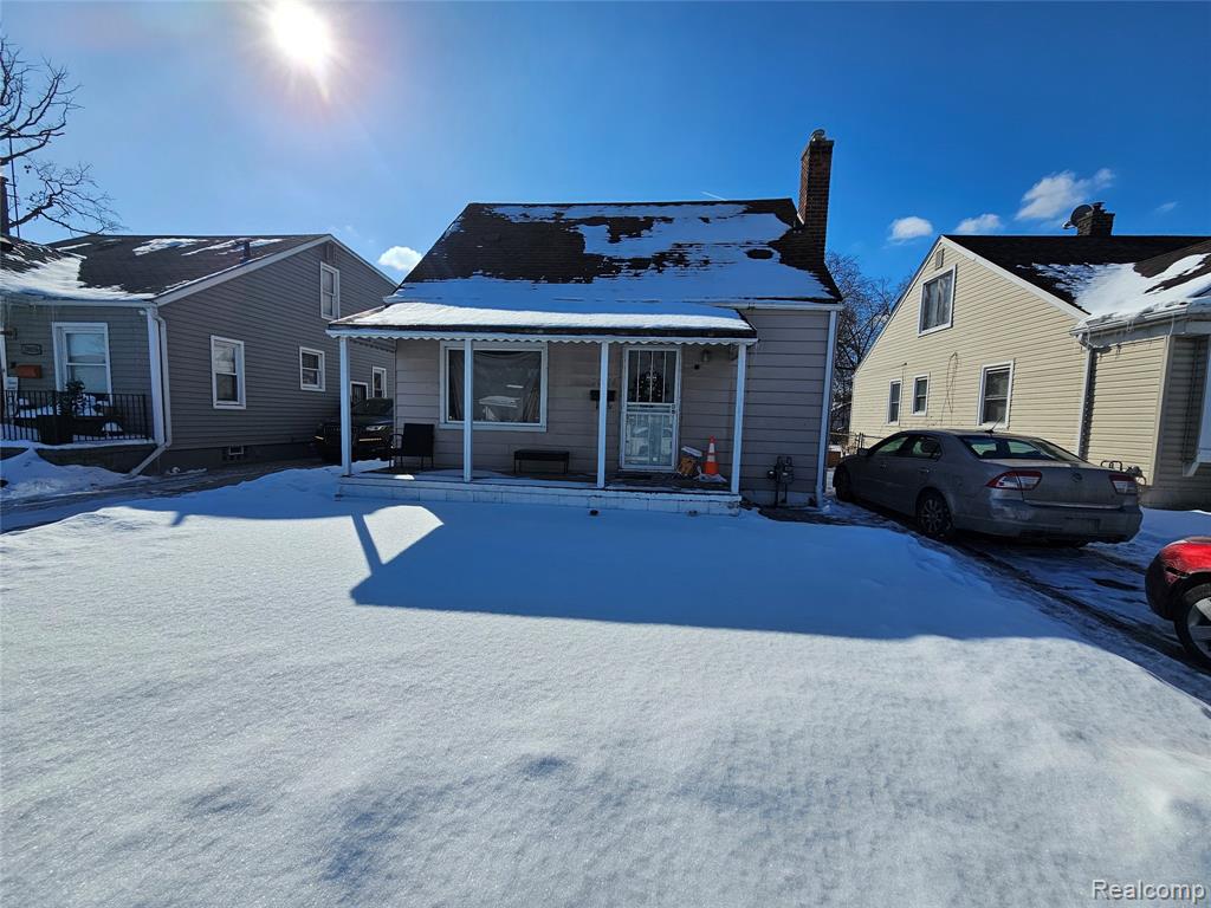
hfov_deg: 106.2
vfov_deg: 89.9
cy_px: 454
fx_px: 455
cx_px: 606
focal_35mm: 13
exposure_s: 1/5638
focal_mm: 2.2
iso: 50
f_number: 2.2
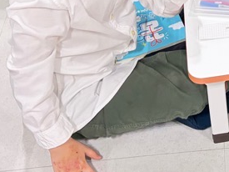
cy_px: -140
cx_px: 274
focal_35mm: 102
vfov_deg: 13.1
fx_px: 674
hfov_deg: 18.3
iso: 250
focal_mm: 5.96
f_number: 1.6
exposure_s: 1/60
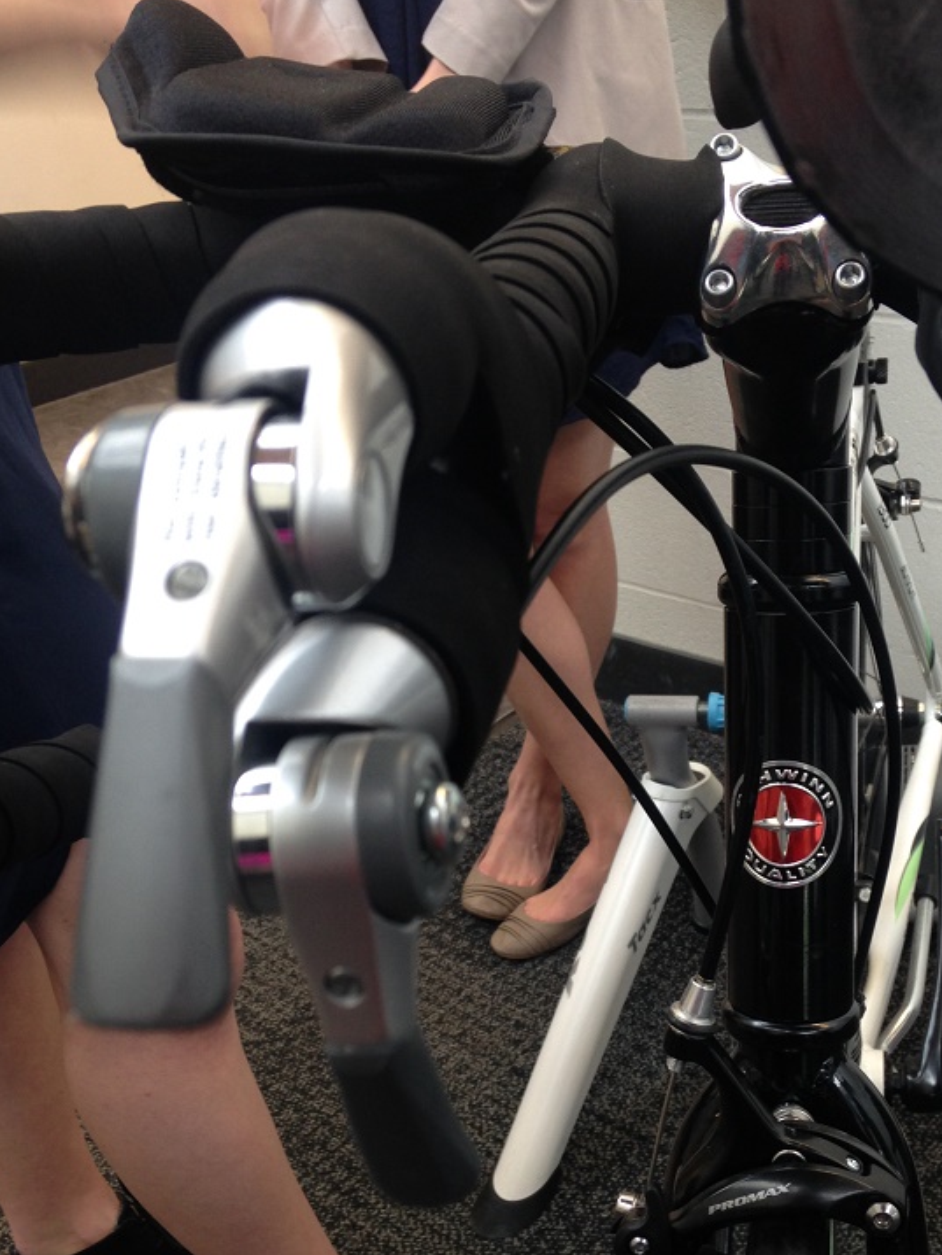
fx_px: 1560
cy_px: 783
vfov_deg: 43.5
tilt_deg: -30.4
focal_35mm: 43
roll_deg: +4.8
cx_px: 572
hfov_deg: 33.5
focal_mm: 4.12
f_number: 2.4
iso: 64
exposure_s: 1/20
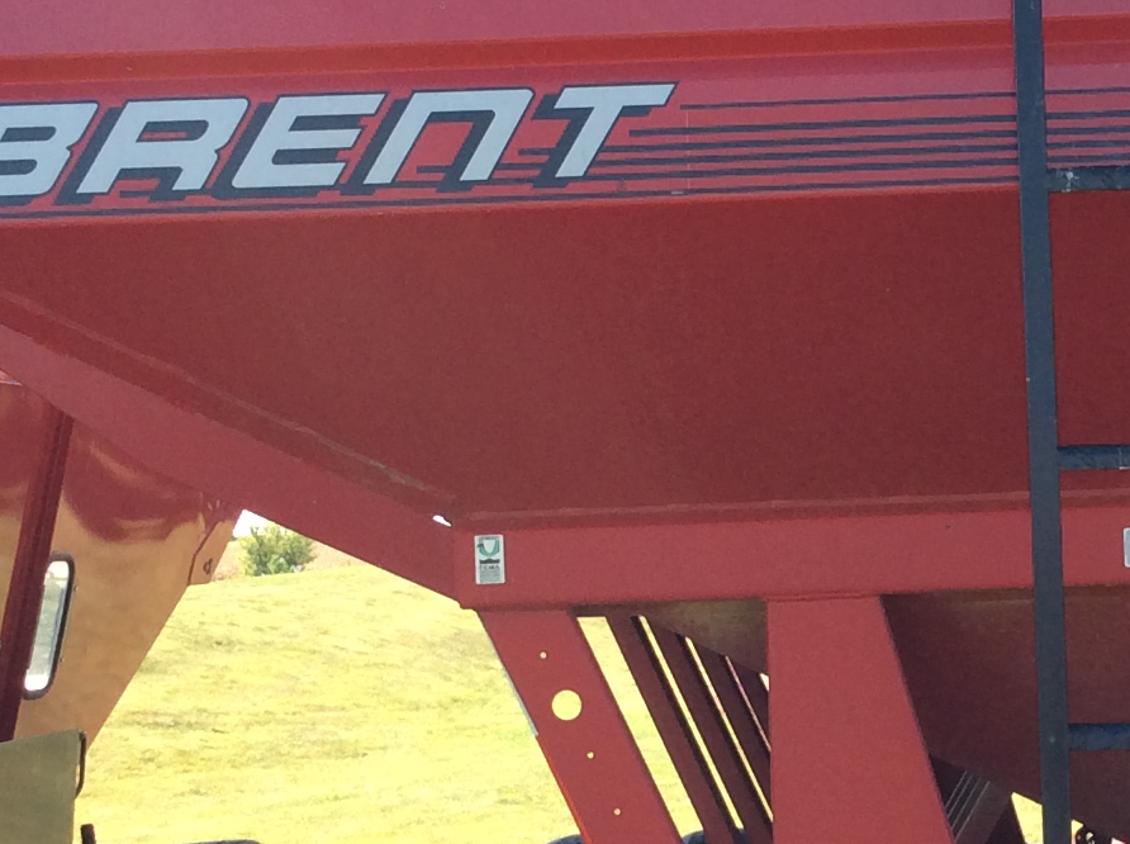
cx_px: 935
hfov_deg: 20.8
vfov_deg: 15.8
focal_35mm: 93
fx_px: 3031
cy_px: 408
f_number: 2.4
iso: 32
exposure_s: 1/327
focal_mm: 3.3
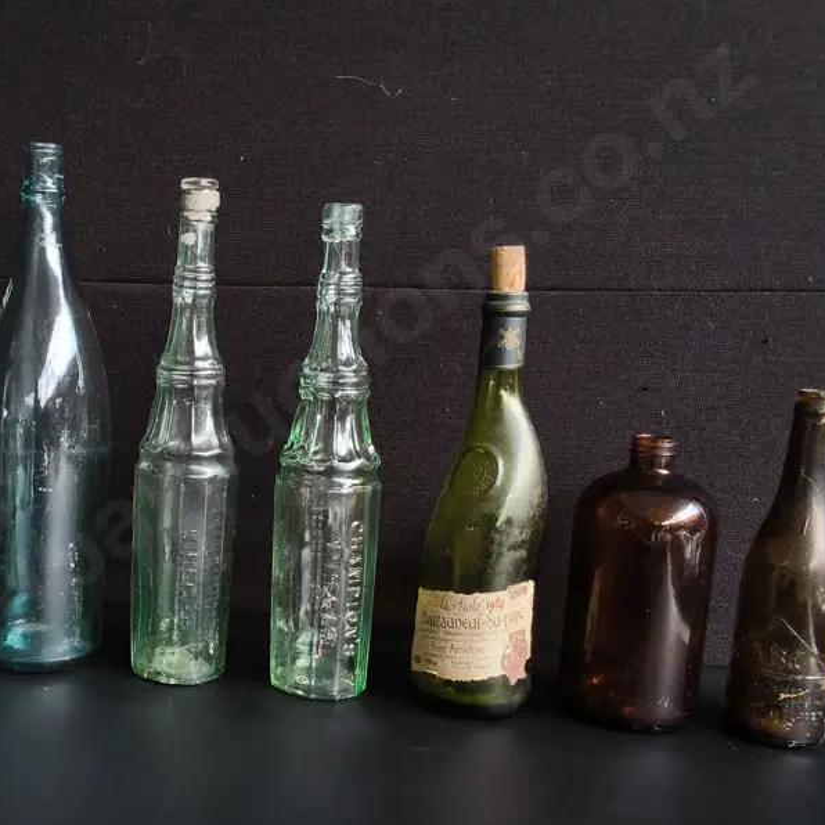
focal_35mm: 41
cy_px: 486
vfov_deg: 40.8
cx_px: 174
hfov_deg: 39.4
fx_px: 1106
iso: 50
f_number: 2
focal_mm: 2.87
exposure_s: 1/120
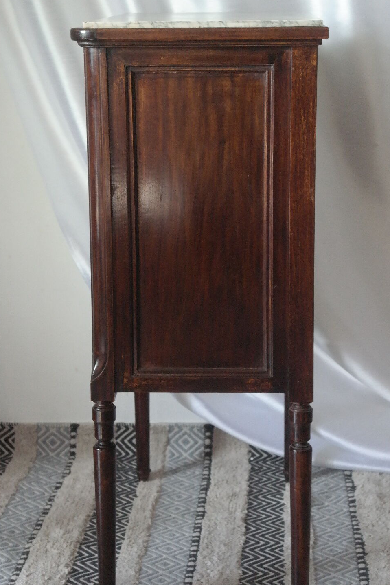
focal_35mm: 83
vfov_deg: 24.5
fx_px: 1349
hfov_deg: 16.4
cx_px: 222
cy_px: 278
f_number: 5
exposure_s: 1/80
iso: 3200
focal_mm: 45
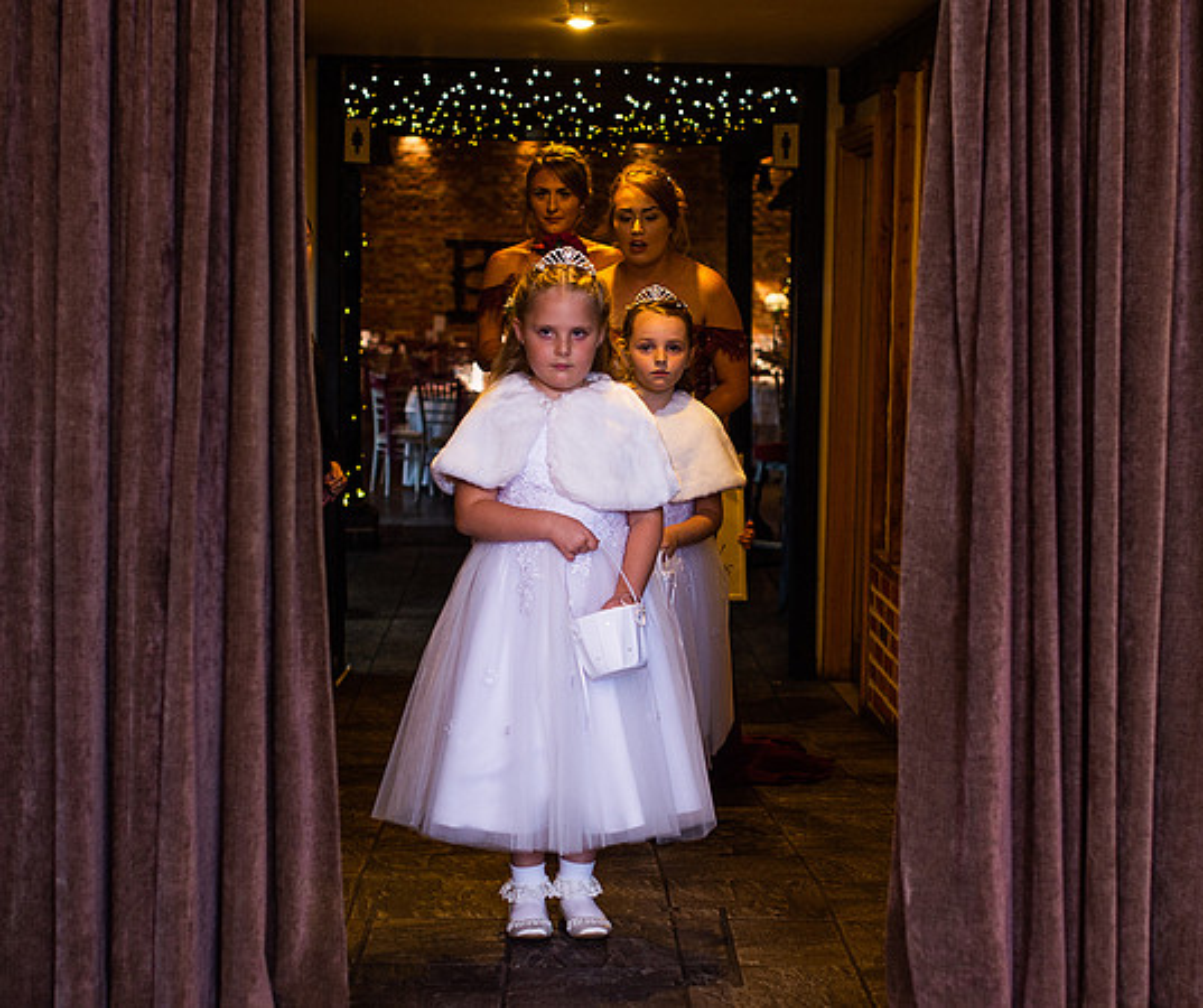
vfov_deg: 23.4
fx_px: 2428
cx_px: 625
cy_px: 562
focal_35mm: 67
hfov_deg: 27.8
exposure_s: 1/125
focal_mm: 35
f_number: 2.5
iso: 320
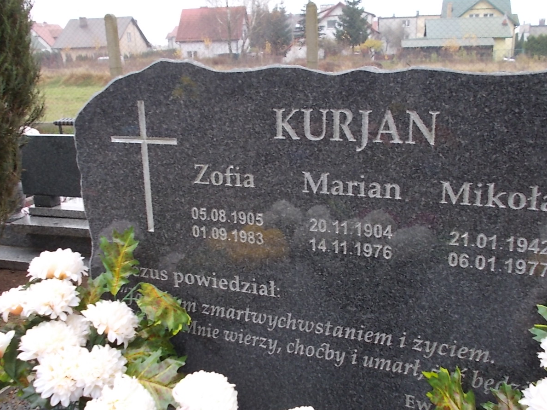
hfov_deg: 52.6
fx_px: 553
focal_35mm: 35
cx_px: 273
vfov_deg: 40.7
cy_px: 215
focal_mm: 4.6
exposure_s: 1/25
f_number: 3.2
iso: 125
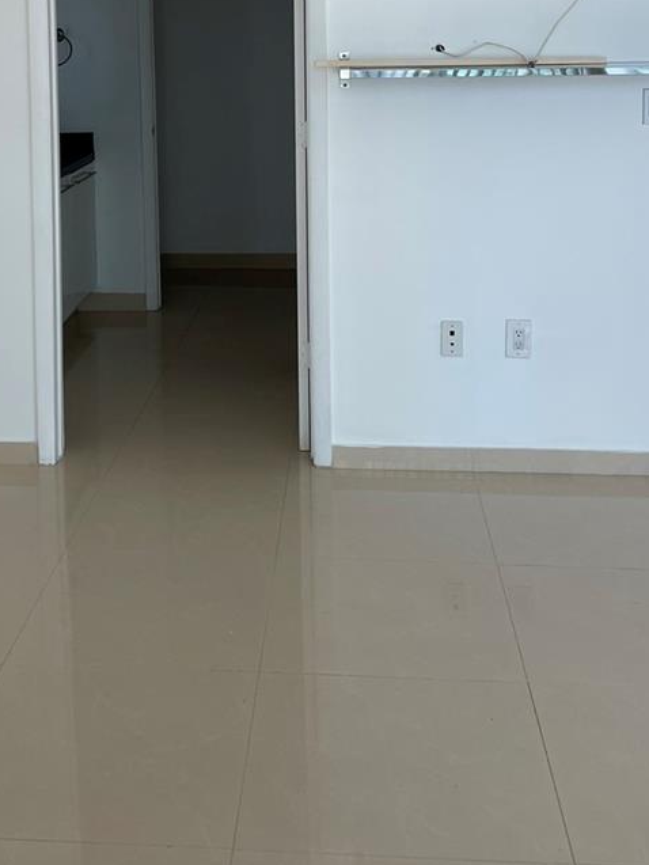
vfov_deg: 36.8
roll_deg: +1.2
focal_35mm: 49
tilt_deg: -3.0
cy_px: 110
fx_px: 1224
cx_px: 224
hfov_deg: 29.5
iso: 32
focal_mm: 4.2
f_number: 1.6
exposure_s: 1/121
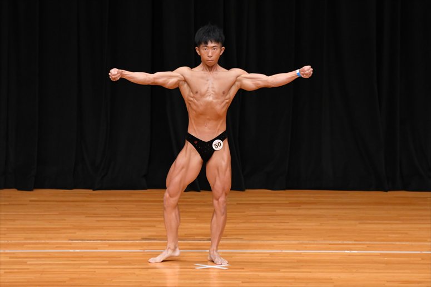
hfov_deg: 7.6
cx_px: 216
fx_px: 3231
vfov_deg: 5.1
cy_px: 144
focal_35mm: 270
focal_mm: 180
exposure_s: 1/400
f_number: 5.6
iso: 3200
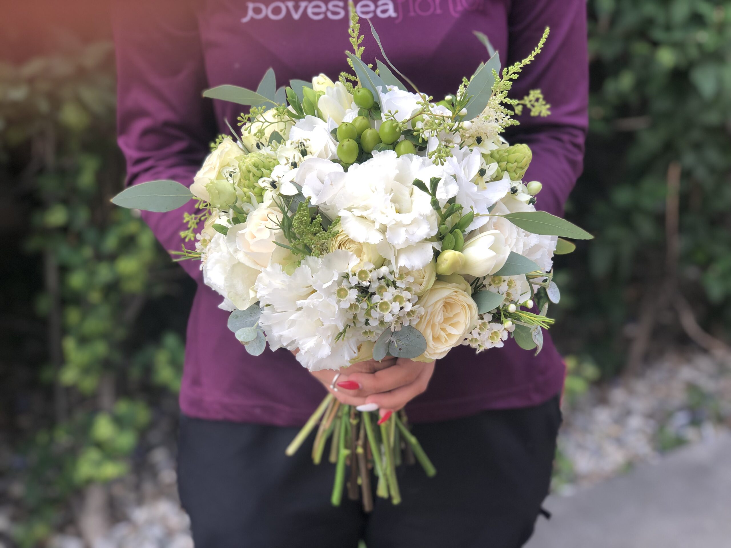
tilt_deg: -22.0
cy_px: 274
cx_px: 366
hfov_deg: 36.8
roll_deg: +0.3
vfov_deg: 28.0
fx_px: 1098
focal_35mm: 52
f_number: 2.4
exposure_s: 1/120
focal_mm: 6
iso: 25
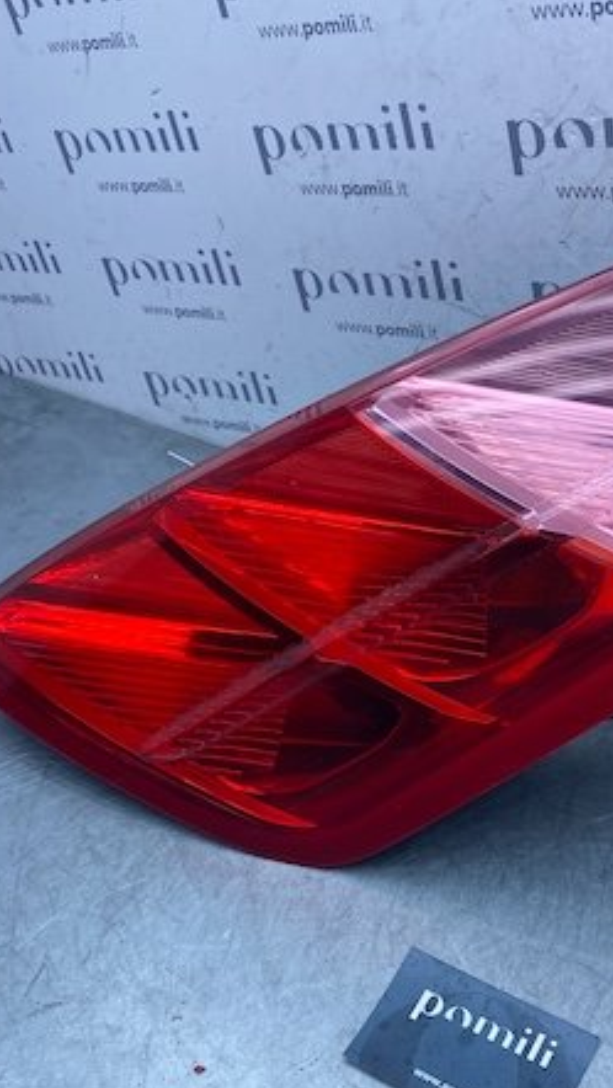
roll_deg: +4.2
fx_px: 1183
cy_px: 588
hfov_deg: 28.7
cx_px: 441
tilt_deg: -42.7
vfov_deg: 49.3
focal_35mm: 41
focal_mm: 4.25
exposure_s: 1/949
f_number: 1.8
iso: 32
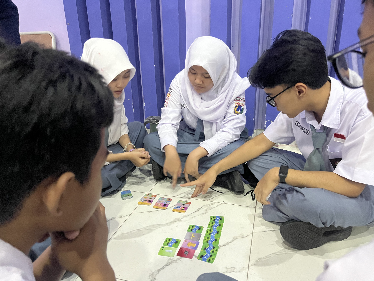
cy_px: 140
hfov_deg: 67.3
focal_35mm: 26
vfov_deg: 53.1
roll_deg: +1.7
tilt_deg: -19.8
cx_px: 187
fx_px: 281
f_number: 1.6
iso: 640
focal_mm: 5.1
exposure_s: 1/25
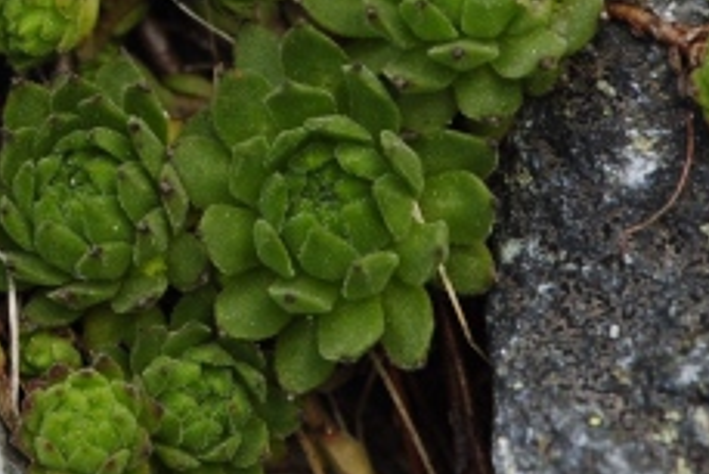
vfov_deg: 3.1
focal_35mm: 446
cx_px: -142
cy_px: -322
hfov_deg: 4.6
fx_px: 8784
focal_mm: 85
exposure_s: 1/100
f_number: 6.3
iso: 200
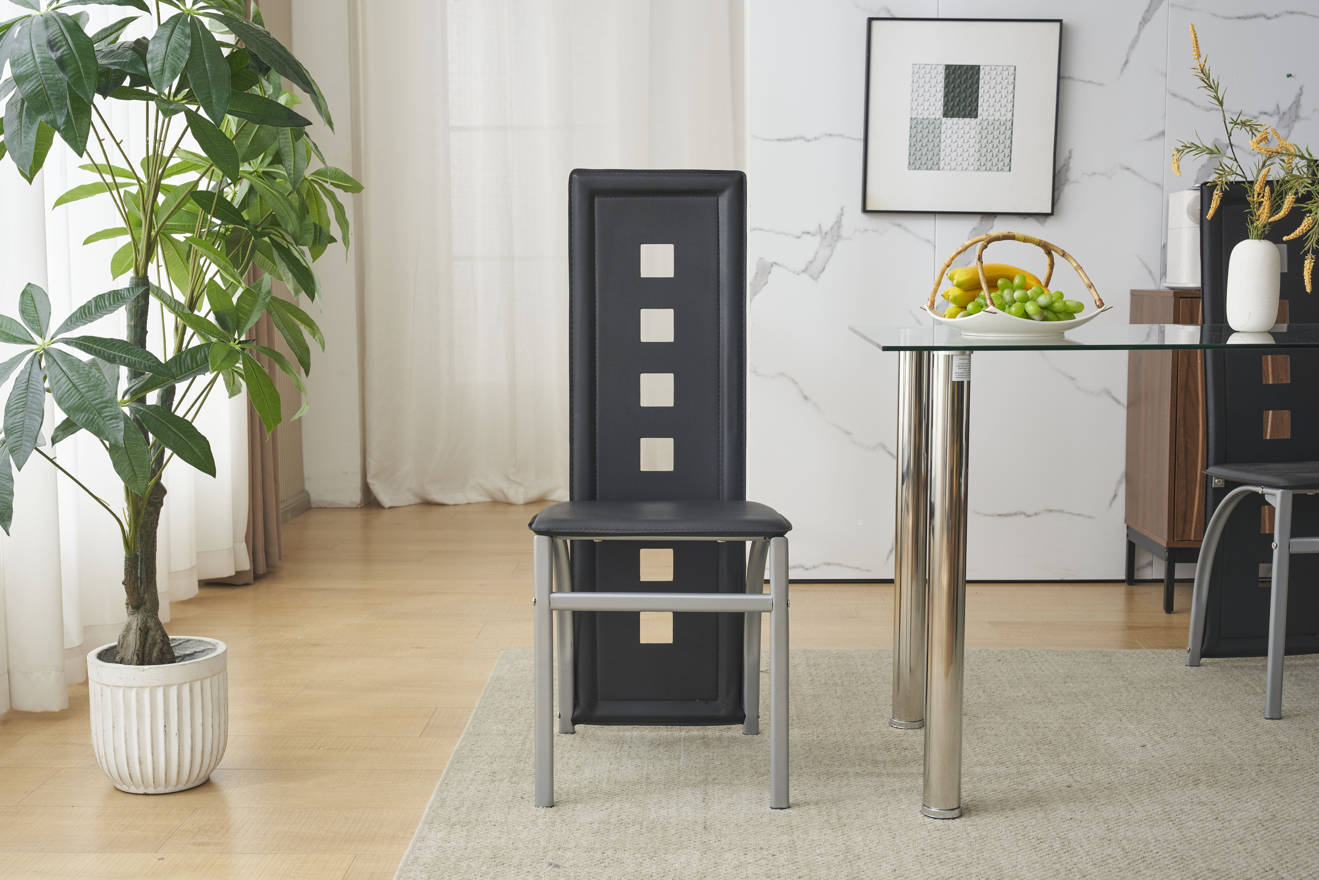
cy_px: 440
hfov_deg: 44.2
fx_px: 1623
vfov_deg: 30.3
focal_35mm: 44
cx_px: 660
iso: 200
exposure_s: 1/50
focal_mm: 44.3
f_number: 9
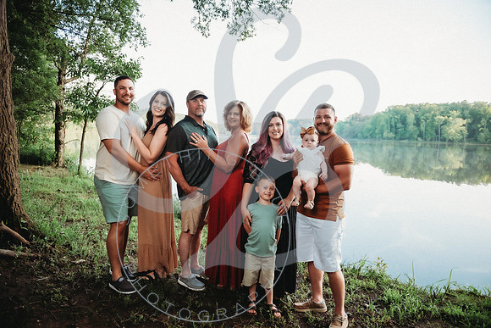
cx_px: 246
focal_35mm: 24
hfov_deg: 73.7
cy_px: 164
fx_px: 327
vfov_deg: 53.2
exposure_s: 1/200
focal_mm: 24
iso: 200
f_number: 2.8
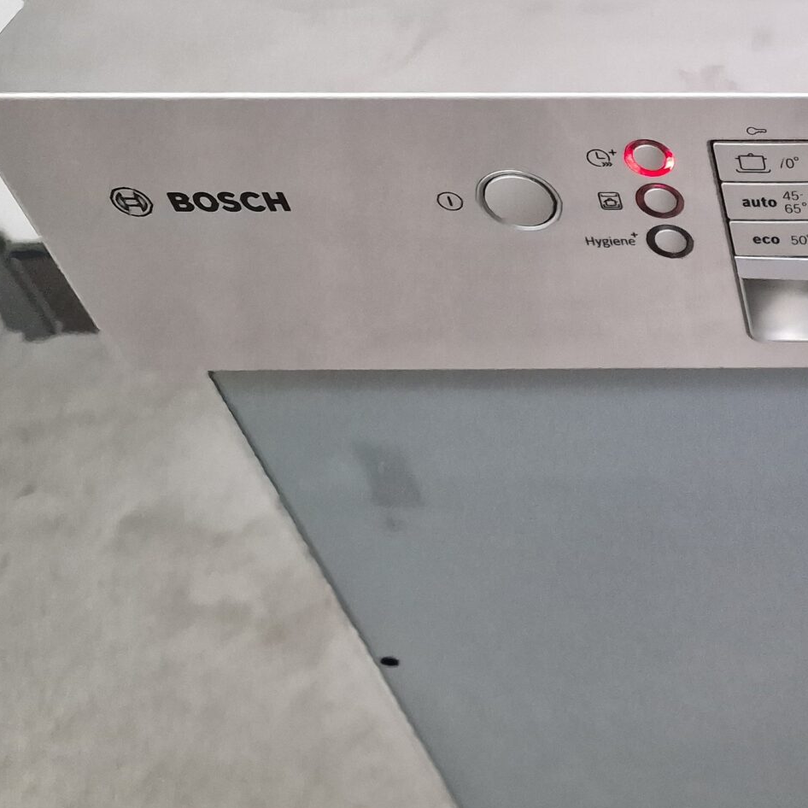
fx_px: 1452
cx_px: 1034
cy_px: 246
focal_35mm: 55
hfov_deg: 26.6
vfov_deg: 30.8
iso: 640
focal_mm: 6.4
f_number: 1.8
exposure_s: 1/60
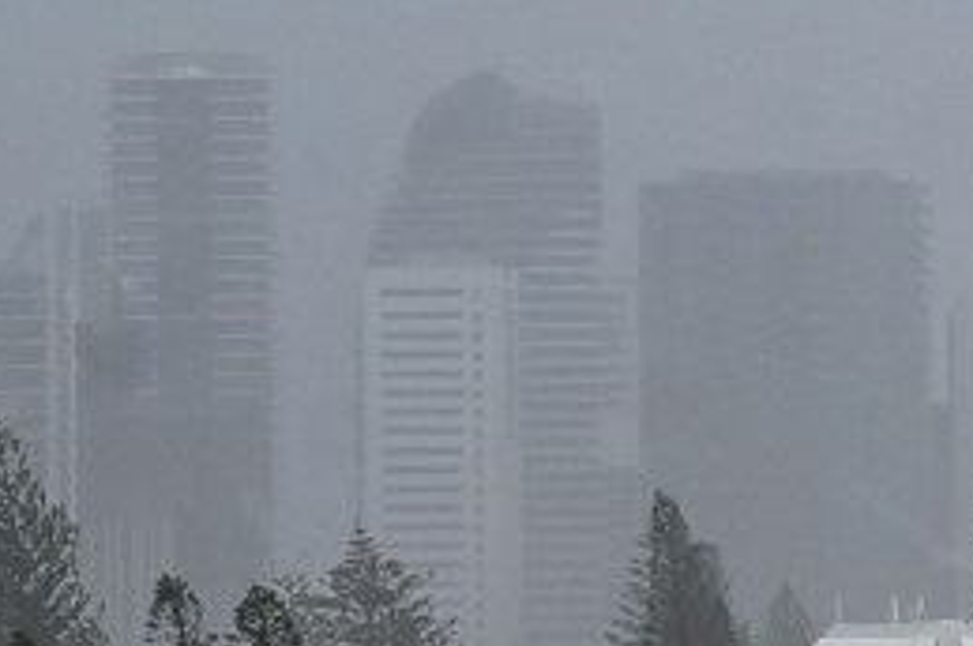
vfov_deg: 1.4
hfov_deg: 2.0
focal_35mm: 1007
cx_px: 2171
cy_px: 1099
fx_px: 27183
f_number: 7.1
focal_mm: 145
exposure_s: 1/1600
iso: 1000
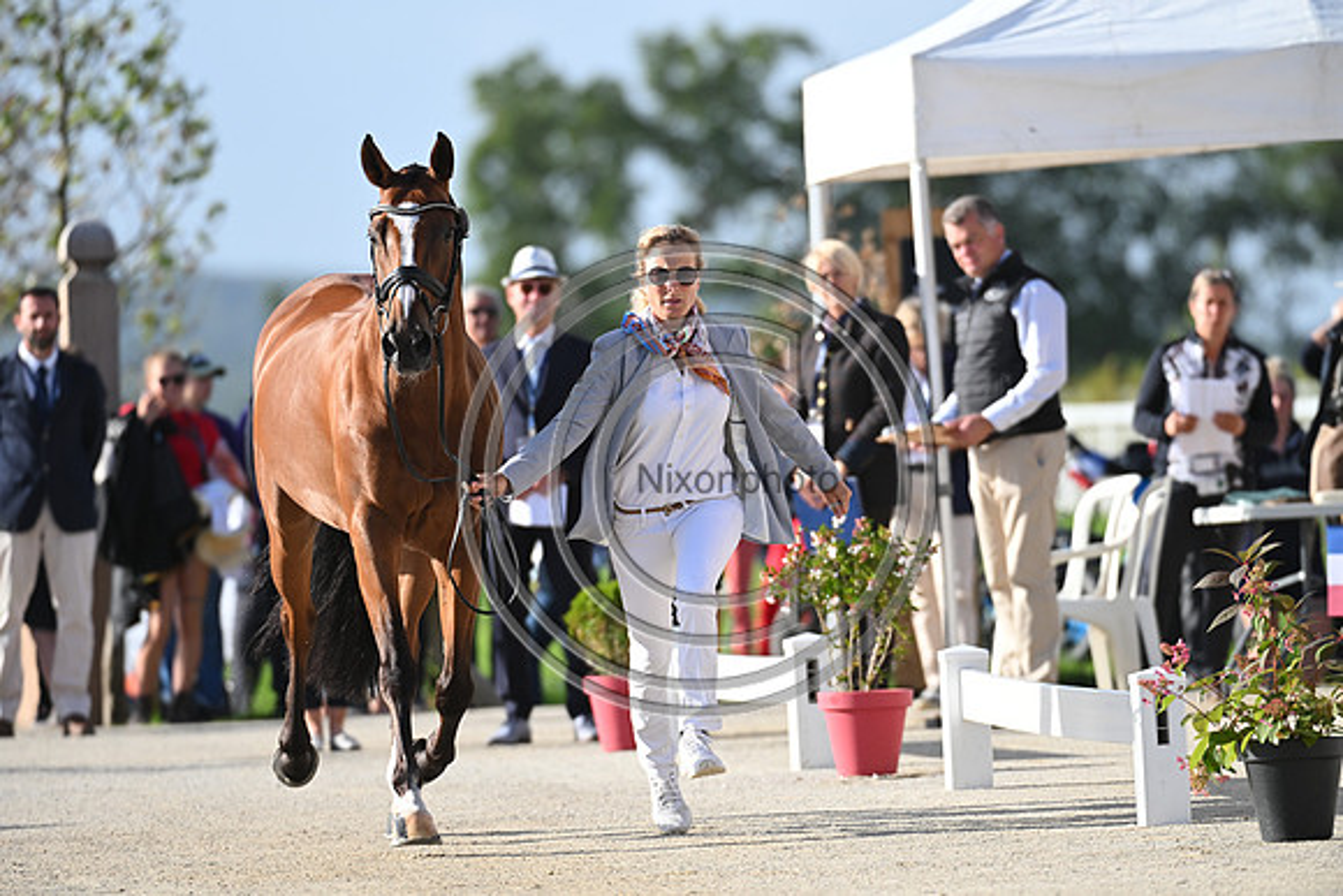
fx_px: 14925
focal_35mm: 400
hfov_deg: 5.2
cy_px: 448
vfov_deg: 3.4
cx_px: 672
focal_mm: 400
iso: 560
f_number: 5
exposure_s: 1/1600
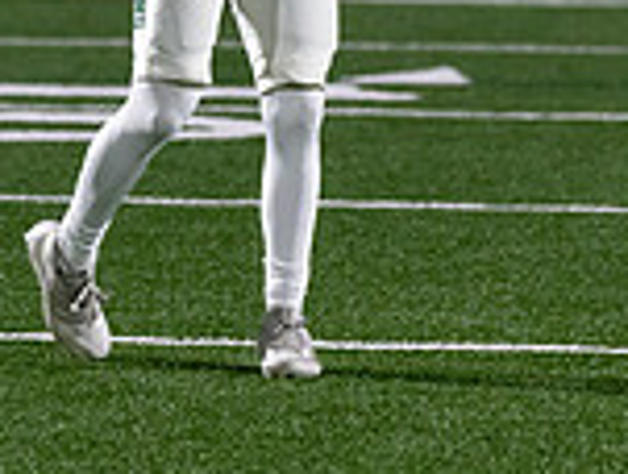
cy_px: -290
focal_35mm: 515
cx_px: 246
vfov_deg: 2.9
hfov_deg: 3.8
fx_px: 9365
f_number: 2.8
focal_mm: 119
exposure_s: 1/1000
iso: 2000
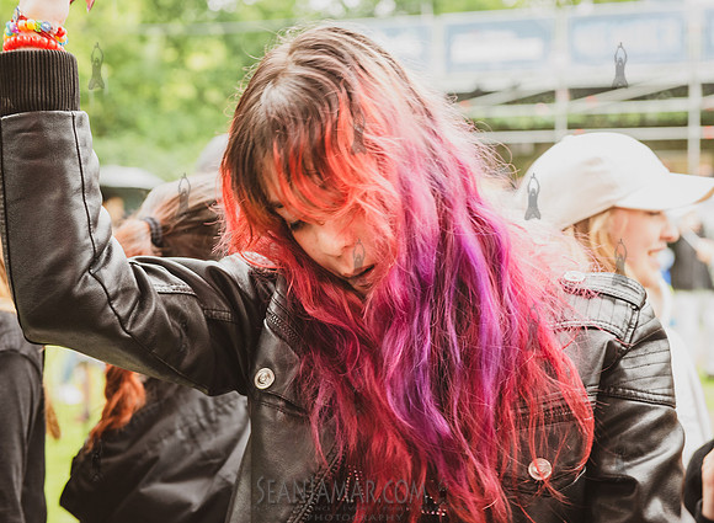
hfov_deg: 26.6
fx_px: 1508
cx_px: 438
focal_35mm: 74
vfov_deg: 19.7
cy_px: 292
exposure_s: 1/160
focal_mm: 62
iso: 2000
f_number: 4.5
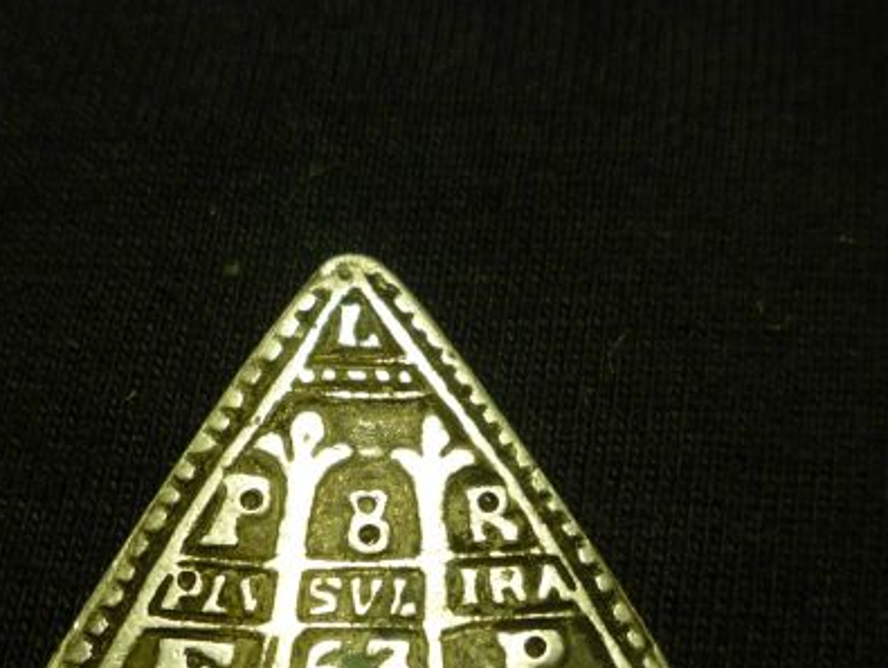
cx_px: 393
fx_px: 1130
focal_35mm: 44
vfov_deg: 32.3
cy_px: 502
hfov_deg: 42.8
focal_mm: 5.2
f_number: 3.3
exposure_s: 1/30
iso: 100
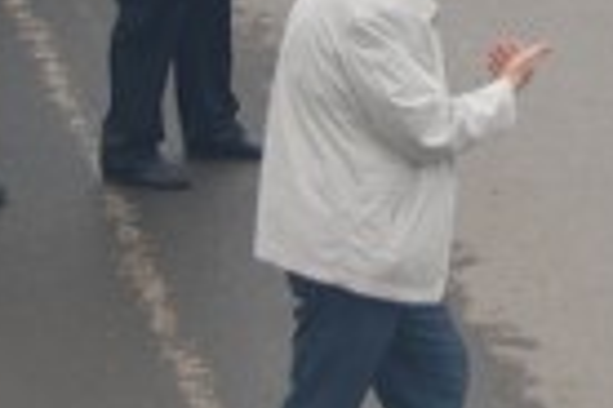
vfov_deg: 4.4
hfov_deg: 6.7
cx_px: 888
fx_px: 5191
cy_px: -710
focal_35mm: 305
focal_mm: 35
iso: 100
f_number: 6.3
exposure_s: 1/160
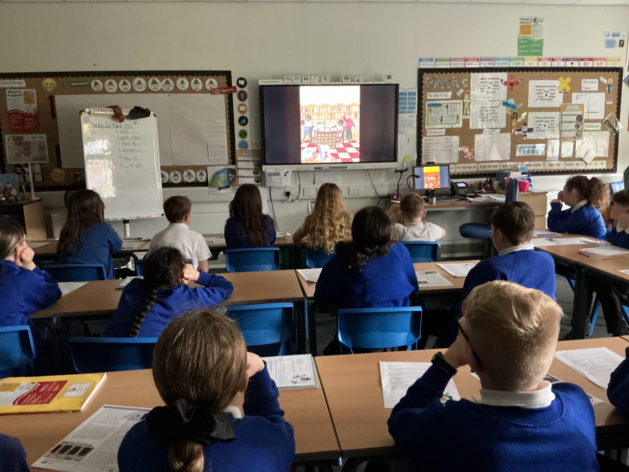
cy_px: 236
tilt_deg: -11.7
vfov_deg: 48.2
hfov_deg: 61.7
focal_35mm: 29
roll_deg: +1.7
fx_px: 527
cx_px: 314
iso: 500
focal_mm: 3
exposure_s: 1/30
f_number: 1.8
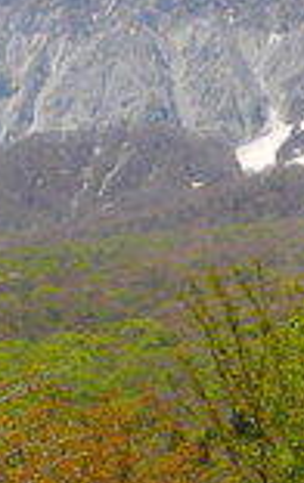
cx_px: 450
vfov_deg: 12.4
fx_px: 2219
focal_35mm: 168
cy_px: 242
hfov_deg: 7.7
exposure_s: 1/500
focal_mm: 9.8
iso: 100
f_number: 4.8
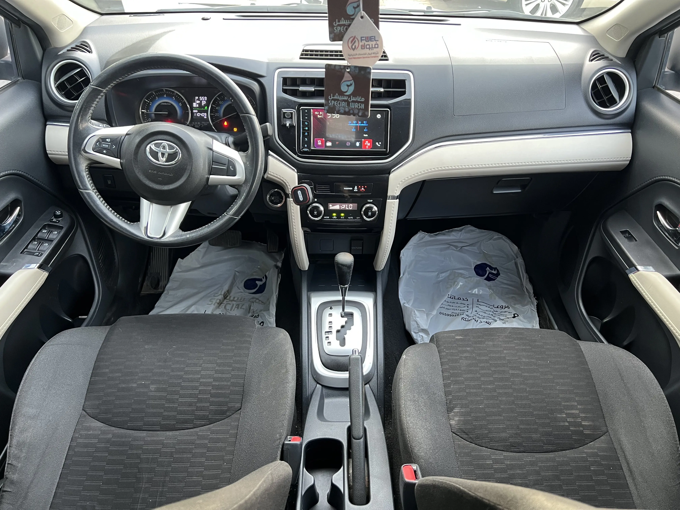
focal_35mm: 26
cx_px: 340
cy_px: 255
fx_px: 511
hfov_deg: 67.3
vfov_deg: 53.1
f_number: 1.5
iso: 250
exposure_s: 1/60
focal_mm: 5.7
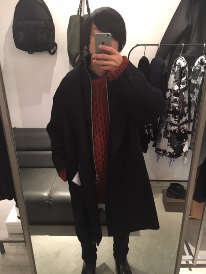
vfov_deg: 61.7
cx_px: 103
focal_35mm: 29
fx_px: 230
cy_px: 137
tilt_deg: -22.9
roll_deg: +0.4
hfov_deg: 48.2
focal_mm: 4.15
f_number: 2.2
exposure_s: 1/15
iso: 200
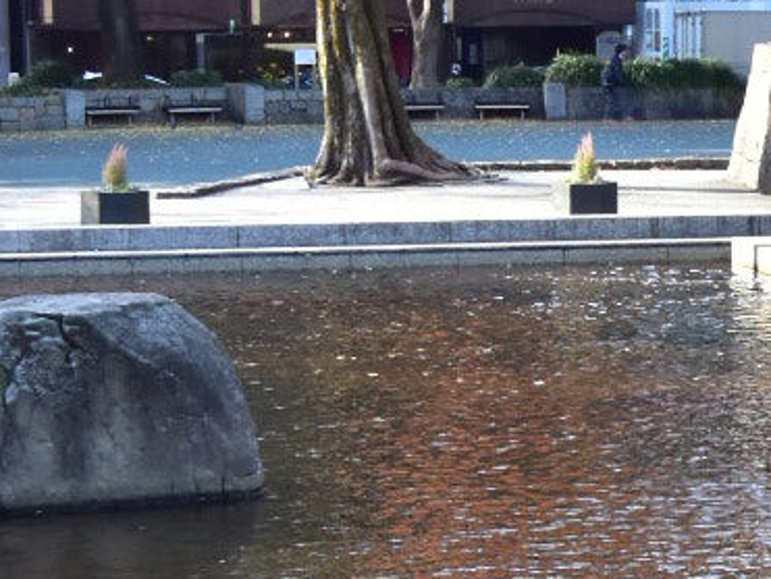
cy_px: 309
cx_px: 838
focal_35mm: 151
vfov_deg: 9.8
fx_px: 3366
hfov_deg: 12.8
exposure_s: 1/320
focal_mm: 24
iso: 500
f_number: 5
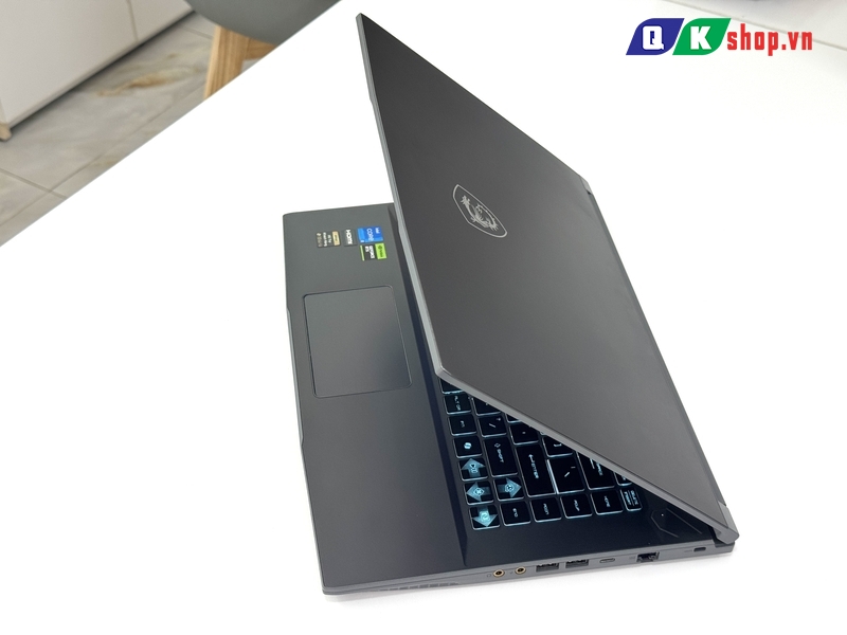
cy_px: 318
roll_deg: +0.3
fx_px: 1174
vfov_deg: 30.3
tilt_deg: -43.8
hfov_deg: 39.7
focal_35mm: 48
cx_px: 424
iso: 50
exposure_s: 1/100
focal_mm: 6.76
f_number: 1.78
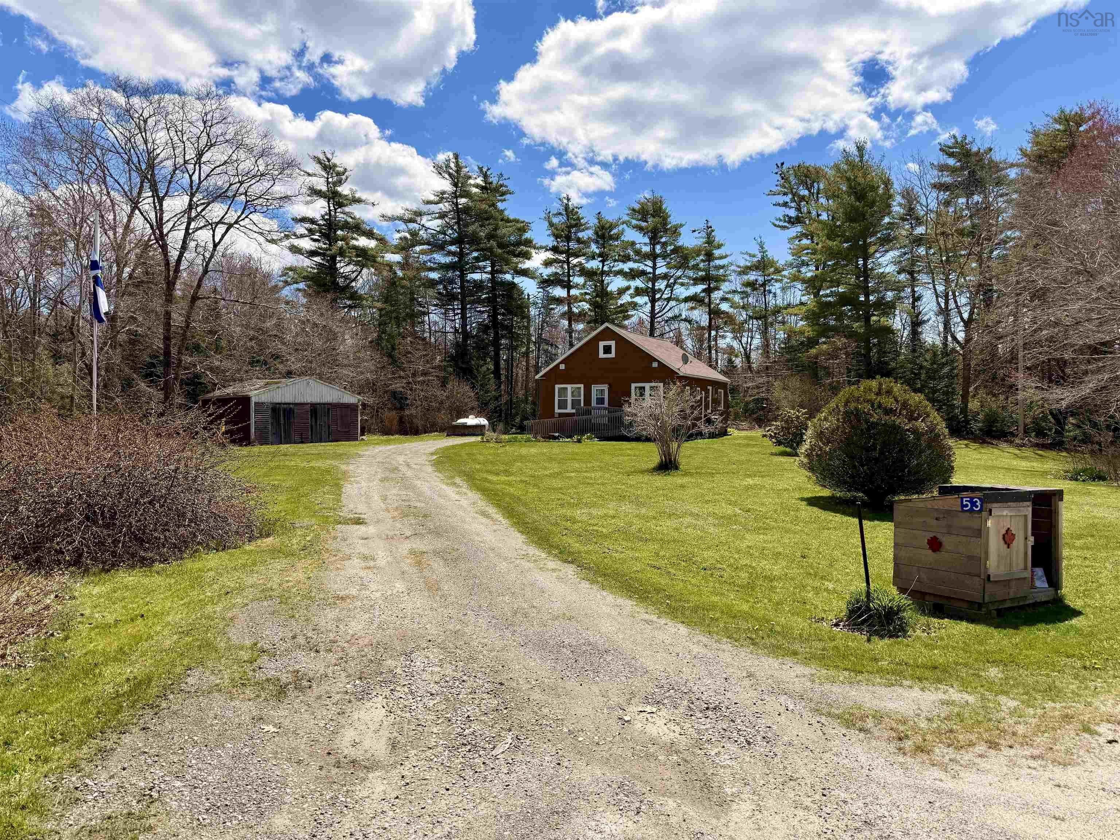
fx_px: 777
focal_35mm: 24
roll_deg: +0.3
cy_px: 420
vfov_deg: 56.8
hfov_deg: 71.6
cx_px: 560
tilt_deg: -0.5
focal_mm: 6.76
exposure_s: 1/6711
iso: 80
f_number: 1.78
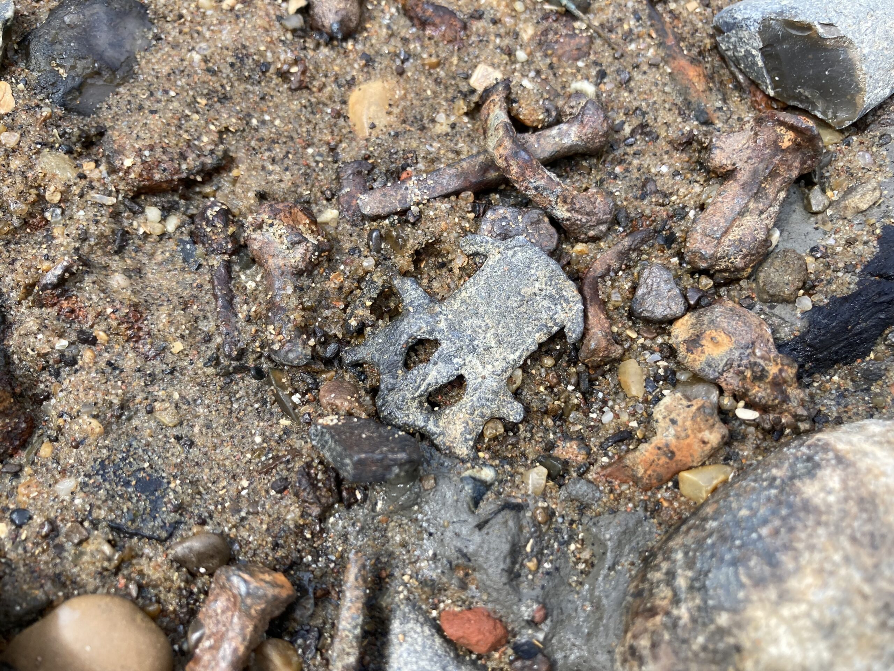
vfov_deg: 49.7
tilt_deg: -69.0
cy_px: 336
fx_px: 723
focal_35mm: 28
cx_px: 447
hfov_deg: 63.4
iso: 20
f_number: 1.8
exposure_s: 1/337
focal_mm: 3.99
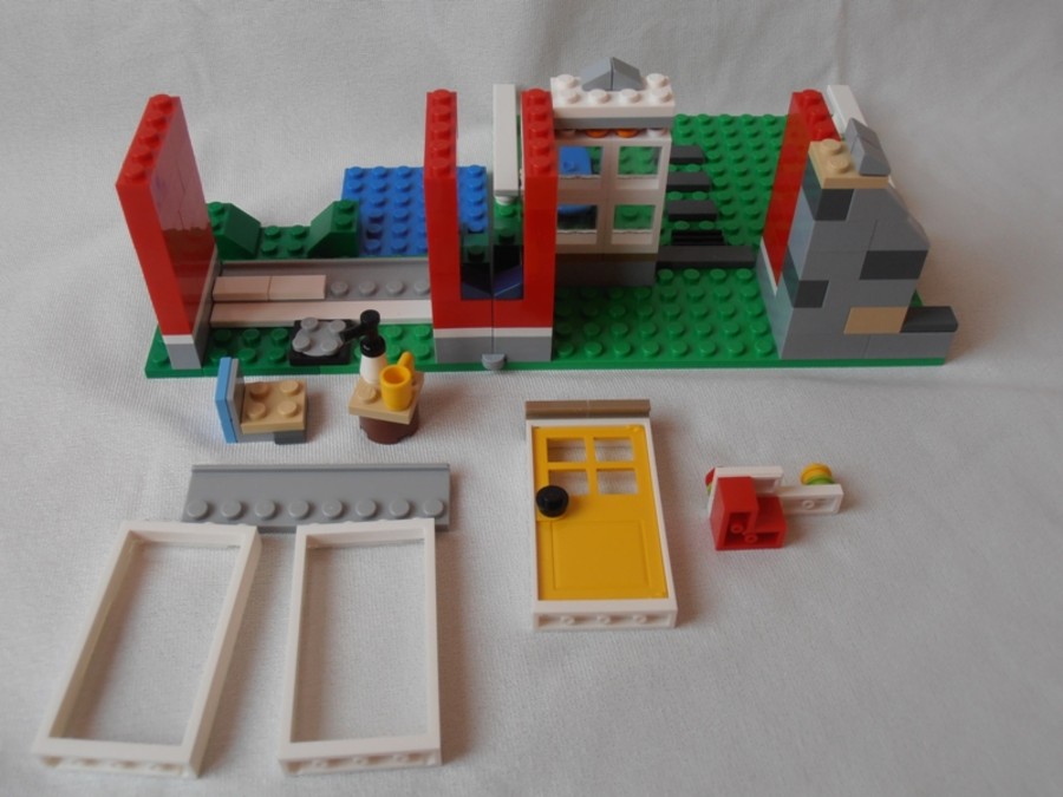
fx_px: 1136
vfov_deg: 38.7
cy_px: 398
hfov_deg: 50.1
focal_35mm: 37
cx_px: 532
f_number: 3.9
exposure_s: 1/80
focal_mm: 6.61
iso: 80
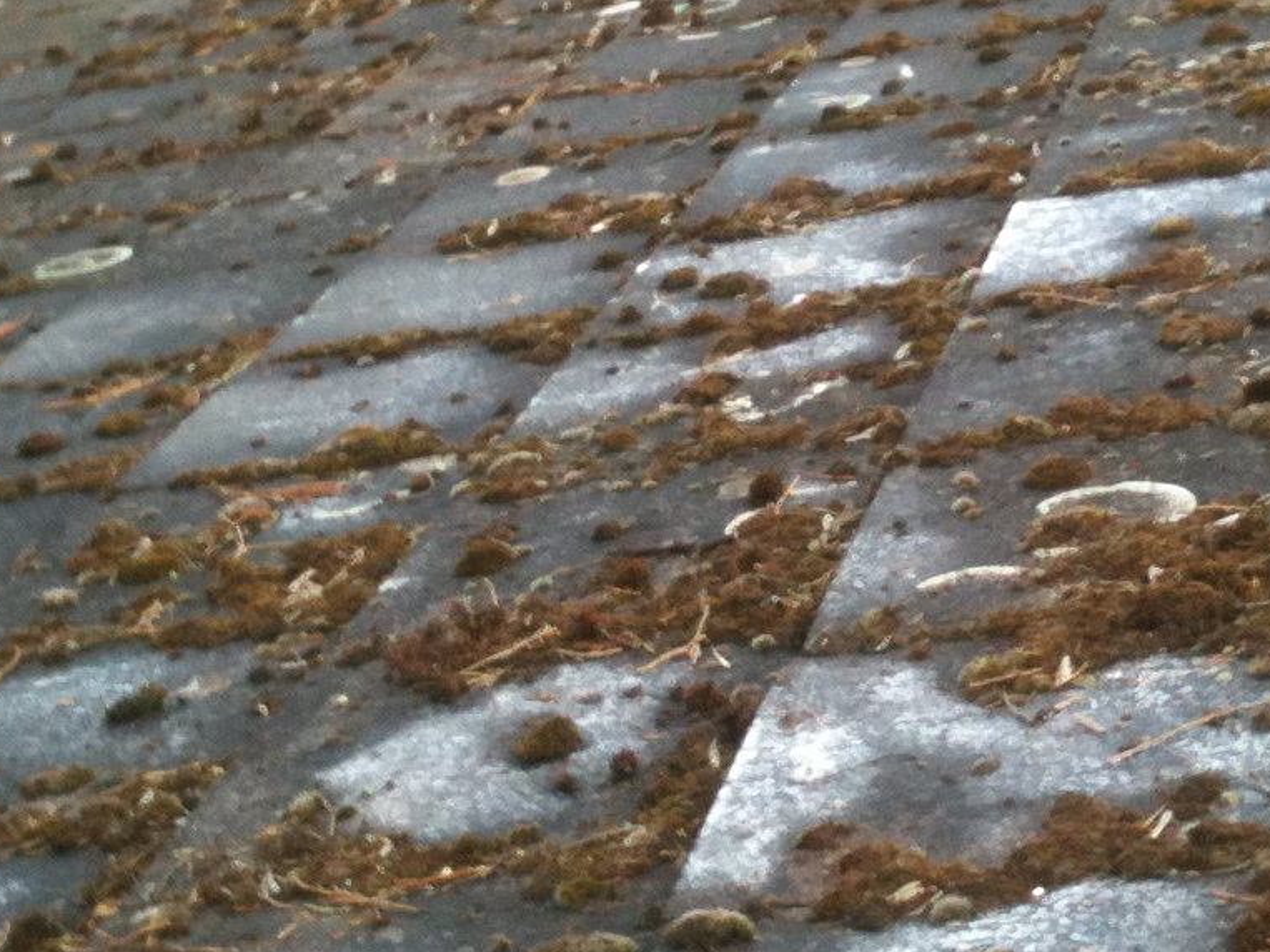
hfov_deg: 20.7
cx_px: 909
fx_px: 3448
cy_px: 371
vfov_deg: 15.7
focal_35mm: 94
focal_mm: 3.85
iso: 64
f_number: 2.8
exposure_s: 1/210
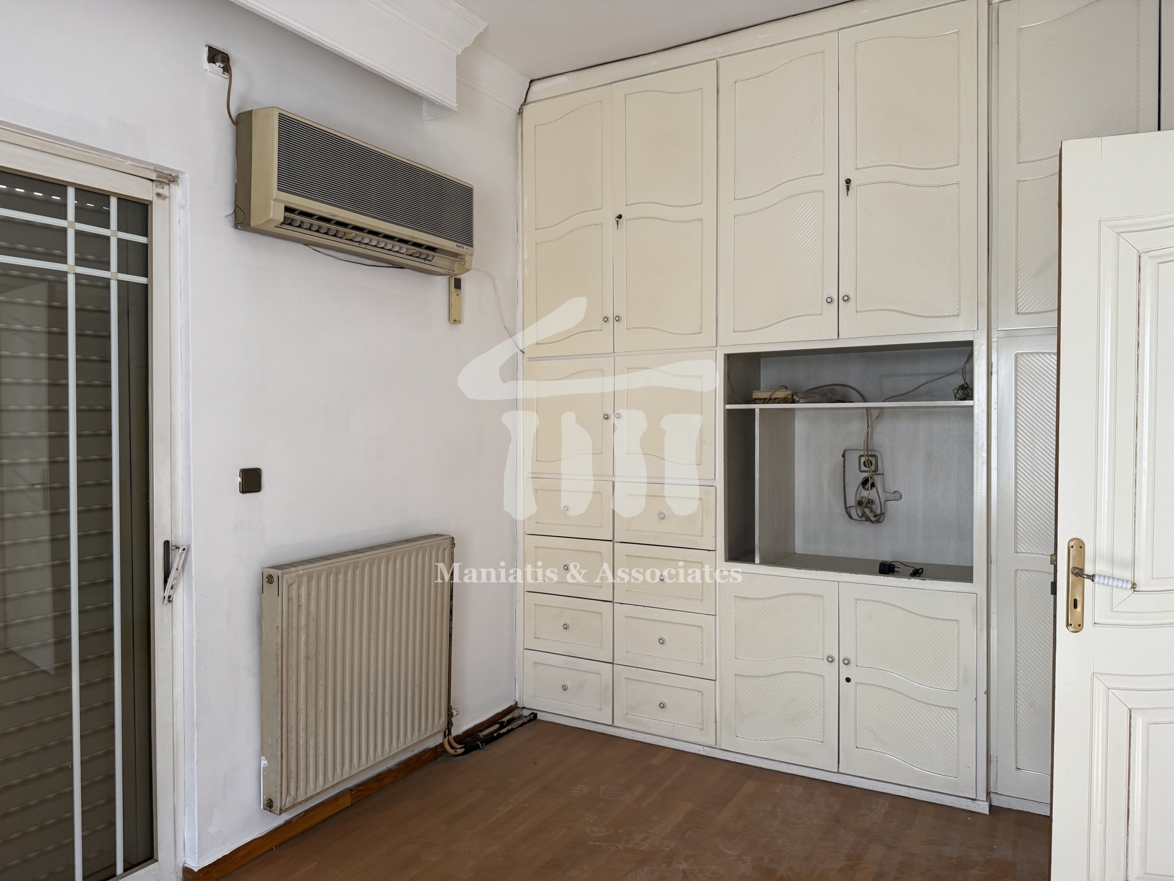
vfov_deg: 56.8
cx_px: 587
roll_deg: -0.2
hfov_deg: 71.6
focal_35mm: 24
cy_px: 440
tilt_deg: -0.8
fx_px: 814
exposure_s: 1/121
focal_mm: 6.76
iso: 160
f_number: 1.78
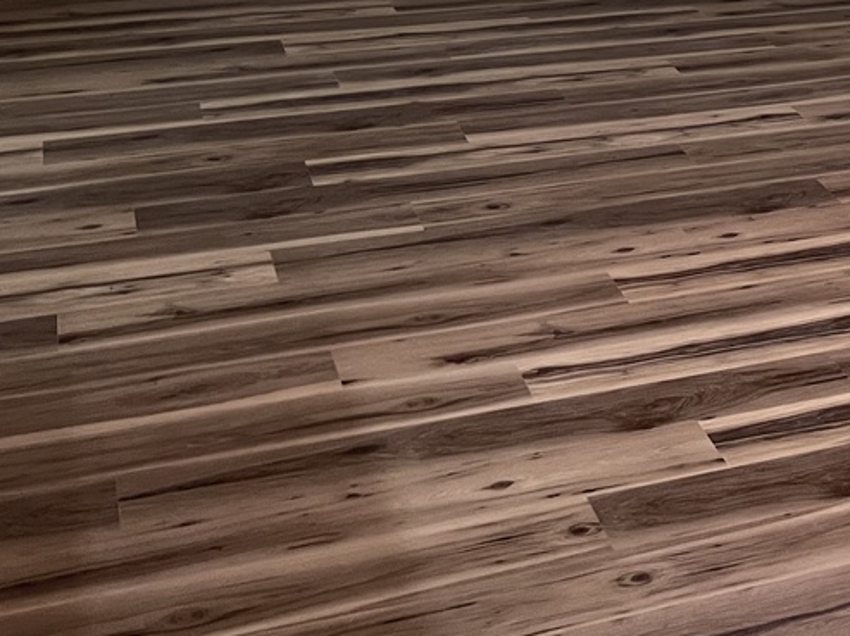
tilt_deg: -7.5
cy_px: -265
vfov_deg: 17.7
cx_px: 1117
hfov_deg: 22.8
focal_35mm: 76
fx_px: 1865
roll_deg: -3.9
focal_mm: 5.7
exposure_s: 1/60
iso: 200
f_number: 1.5
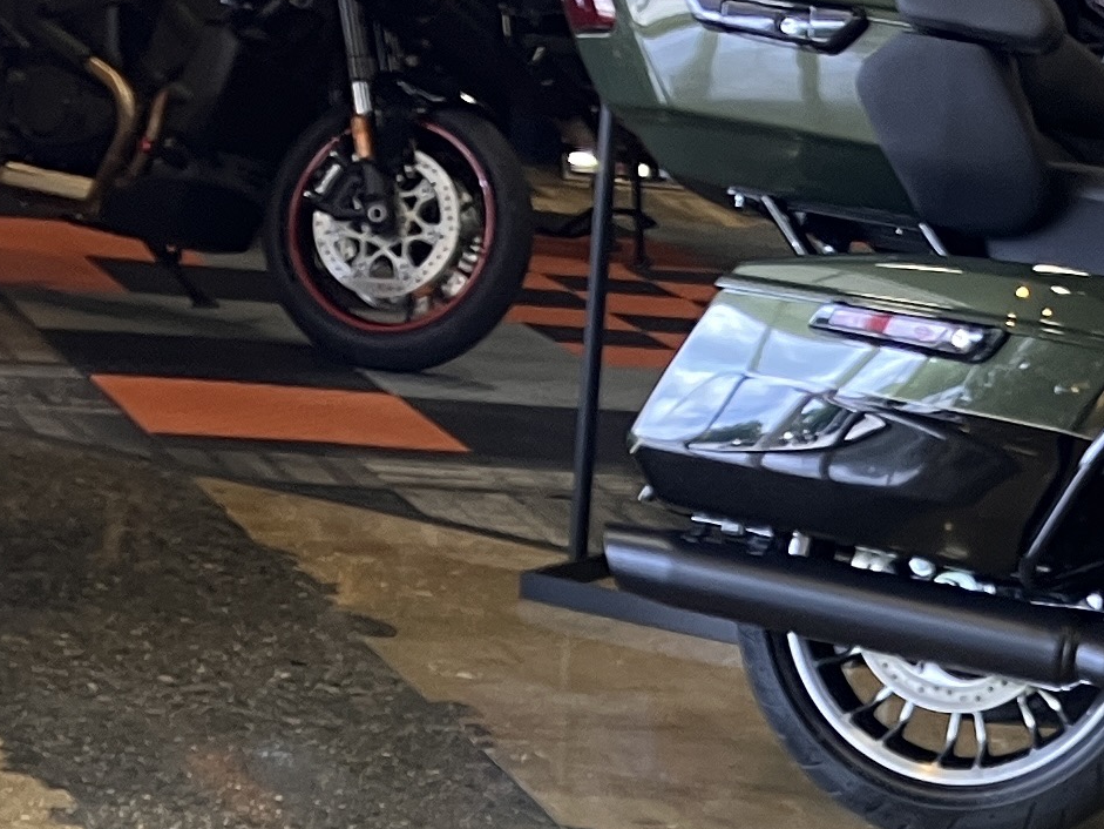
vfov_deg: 11.4
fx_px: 3828
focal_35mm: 120
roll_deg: -6.6
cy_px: 1523
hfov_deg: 16.1
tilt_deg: -22.9
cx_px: 1078
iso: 50
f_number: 1.8
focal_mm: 3.99
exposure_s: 1/60
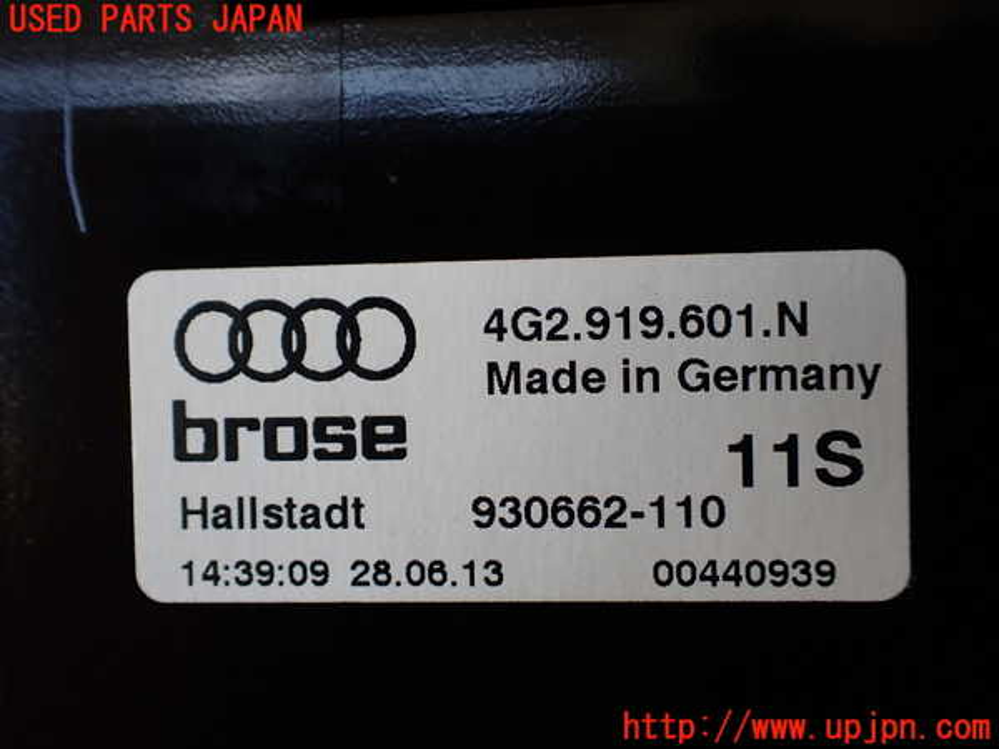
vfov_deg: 46.8
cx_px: 500
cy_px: 374
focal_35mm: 30
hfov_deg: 60.0
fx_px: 866
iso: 100
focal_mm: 5.4
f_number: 2.3
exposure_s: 1/125
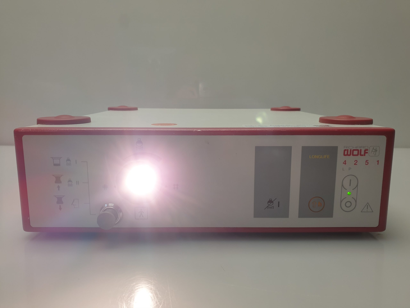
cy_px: 154
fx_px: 308
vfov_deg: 53.1
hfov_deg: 67.3
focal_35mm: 26
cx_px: 205
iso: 50
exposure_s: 1/100
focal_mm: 4.3
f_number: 2.4
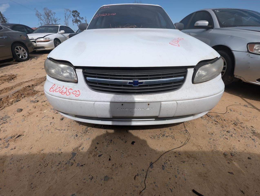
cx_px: 130
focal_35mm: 13
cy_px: 98
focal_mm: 1.95
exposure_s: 1/1890
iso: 48
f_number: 2.2
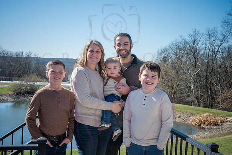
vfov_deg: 27.5
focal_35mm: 49
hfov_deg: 40.3
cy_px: 78
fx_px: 316
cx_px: 116
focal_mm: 49
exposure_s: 1/320
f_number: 13
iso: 400
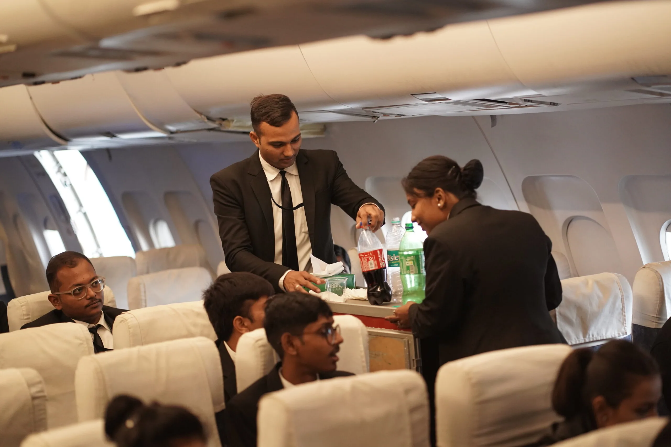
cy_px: 224
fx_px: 1584
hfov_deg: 23.9
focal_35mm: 85
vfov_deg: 16.1
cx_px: 336
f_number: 2.2
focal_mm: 85
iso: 4000
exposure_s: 1/125
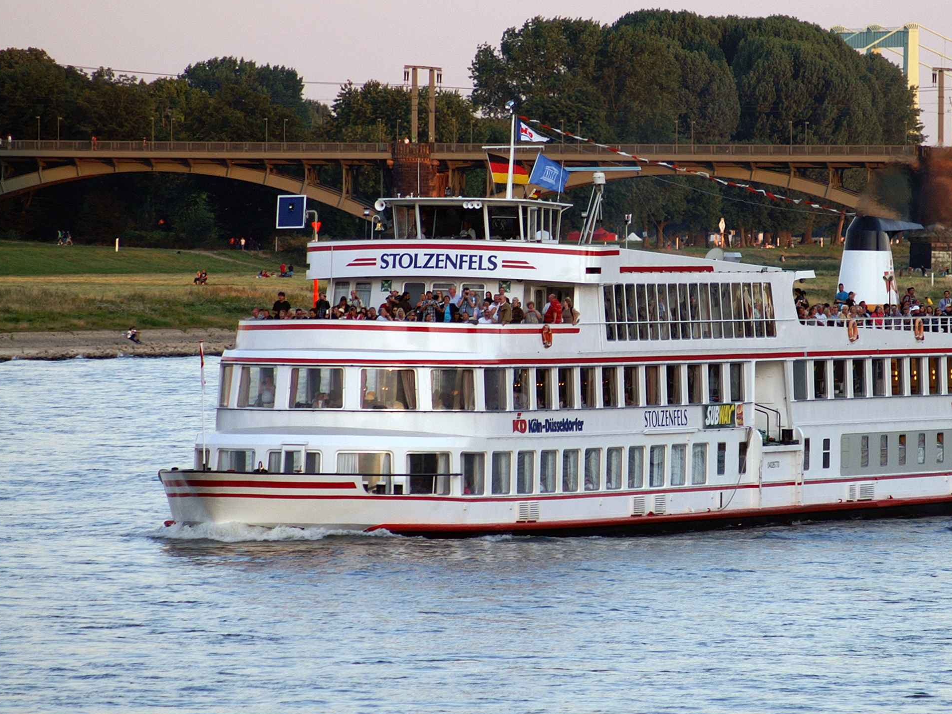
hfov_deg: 4.2
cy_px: 287
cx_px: 686
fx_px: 13091
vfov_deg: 3.1
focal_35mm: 476
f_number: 5
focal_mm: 210
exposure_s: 1/125
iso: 100
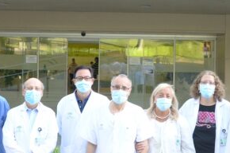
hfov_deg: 24.4
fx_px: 531
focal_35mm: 83
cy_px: 49
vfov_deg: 16.3
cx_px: 144
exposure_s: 1/160
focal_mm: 21
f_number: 6.3
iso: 800
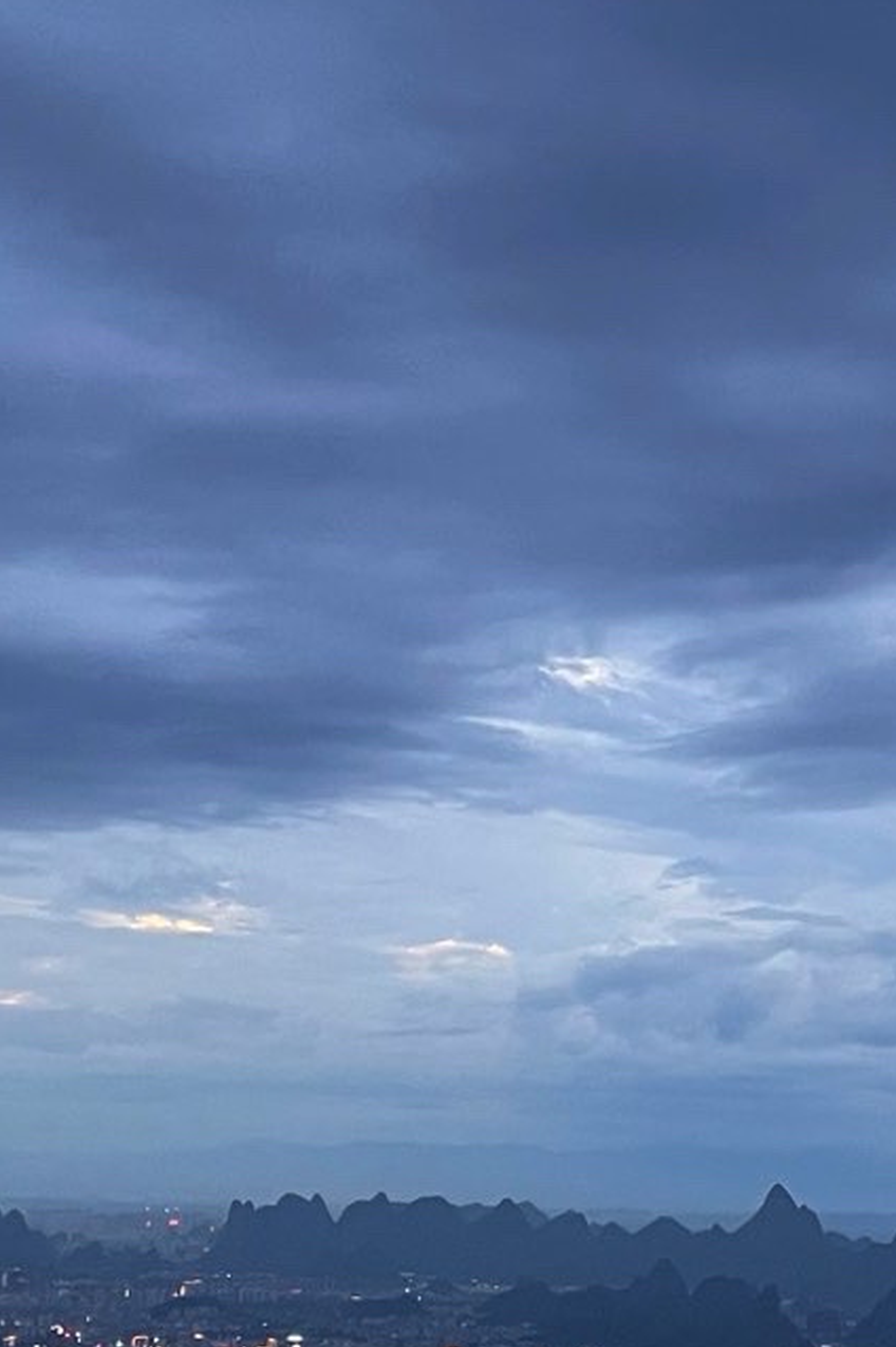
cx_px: 875
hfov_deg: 15.4
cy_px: 548
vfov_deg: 23.4
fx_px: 3251
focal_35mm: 87
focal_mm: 4.2
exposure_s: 1/60
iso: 200
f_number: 1.6
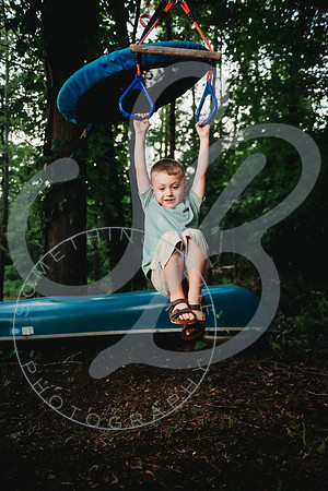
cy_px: 246
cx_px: 164
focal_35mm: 31
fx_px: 424
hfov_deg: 42.3
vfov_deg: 60.3
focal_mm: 31
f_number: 2.8
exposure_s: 1/200
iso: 200
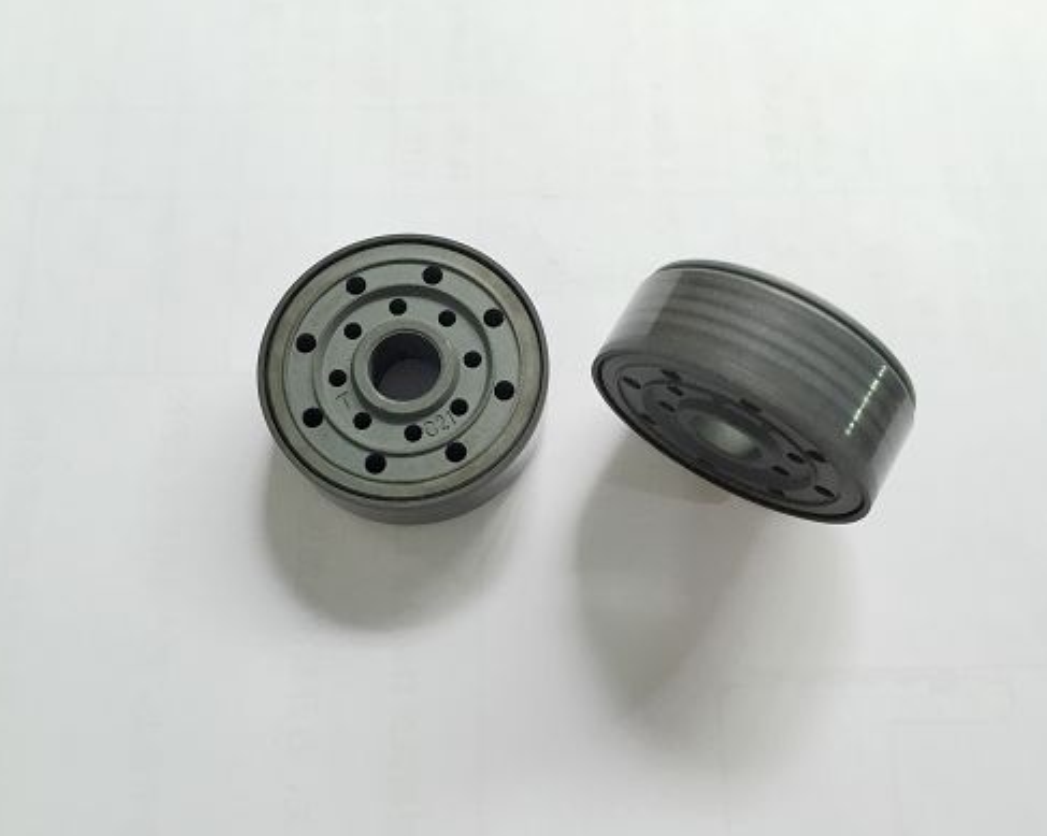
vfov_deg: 47.1
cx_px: 547
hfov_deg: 57.2
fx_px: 960
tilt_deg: -74.0
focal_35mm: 31
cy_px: 423
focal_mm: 4.15
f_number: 2.2
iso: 64
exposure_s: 1/30
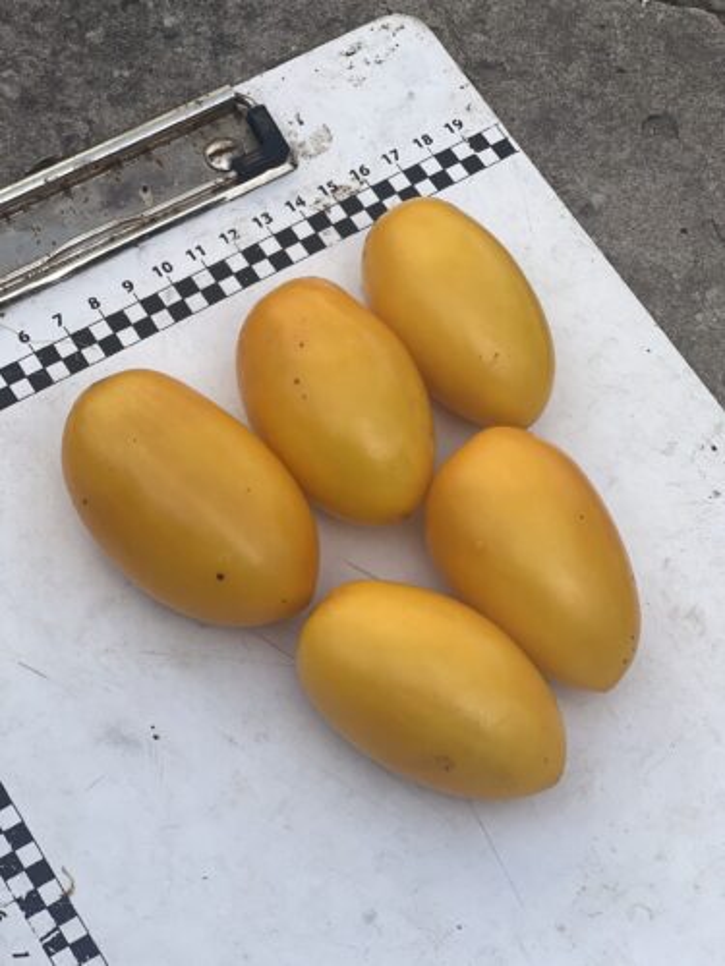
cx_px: 362
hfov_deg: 19.1
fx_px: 2150
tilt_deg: -61.8
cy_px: 483
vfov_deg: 25.3
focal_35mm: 77
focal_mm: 9
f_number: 2.8
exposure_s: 1/531
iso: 32
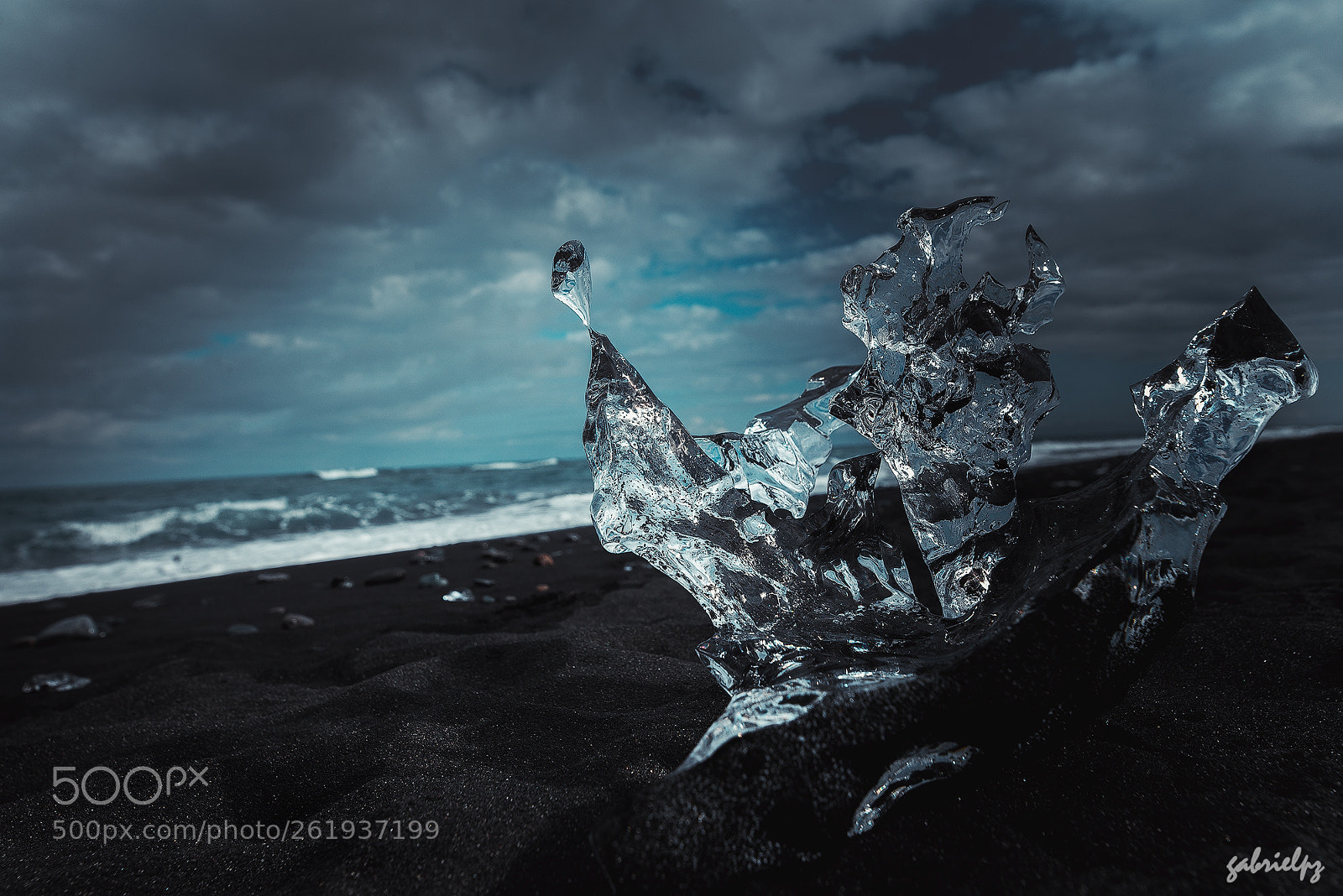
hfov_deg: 61.9
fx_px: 1120
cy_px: 448
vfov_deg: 43.6
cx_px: 672
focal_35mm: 30
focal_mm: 30
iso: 100
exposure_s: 1/160
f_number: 11
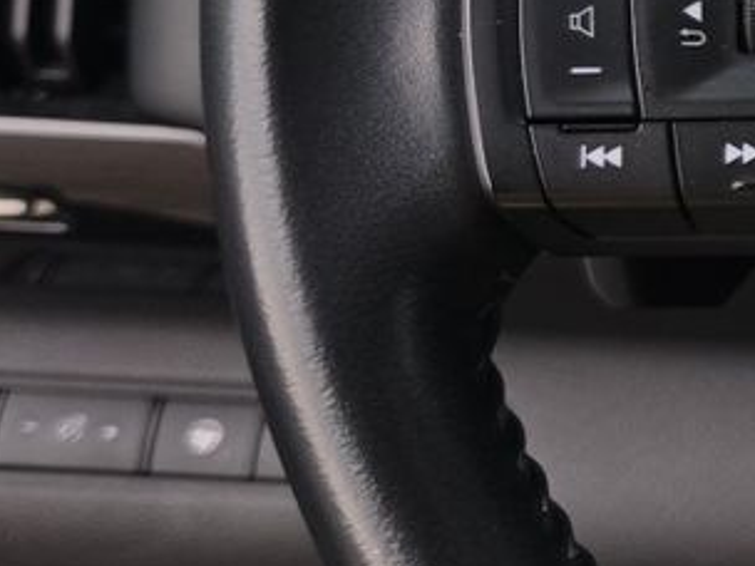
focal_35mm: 121
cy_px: -35
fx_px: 2639
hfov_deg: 13.7
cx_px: 1530
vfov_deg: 12.1
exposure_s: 1/127
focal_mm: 6.5
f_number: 1.4
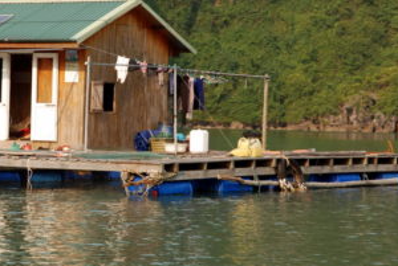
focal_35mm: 175
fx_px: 1938
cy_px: 116
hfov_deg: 11.7
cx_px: 76
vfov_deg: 7.9
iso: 100
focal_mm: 70
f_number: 11
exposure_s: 1/60
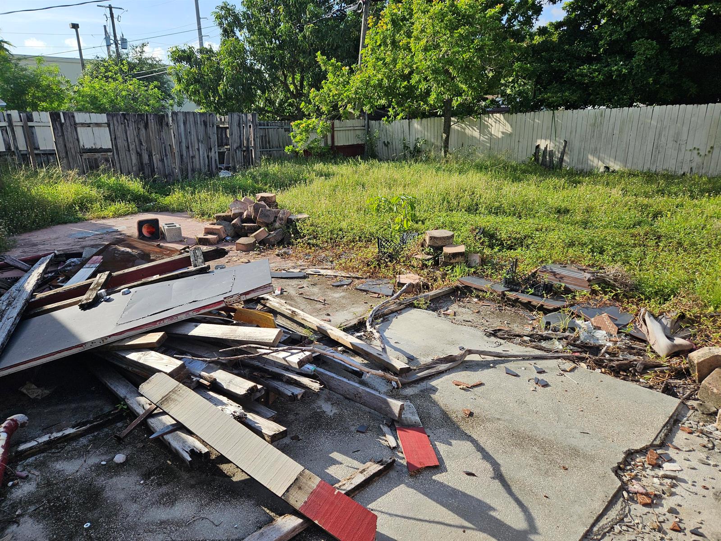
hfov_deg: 73.9
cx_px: 360
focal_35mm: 23
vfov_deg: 58.9
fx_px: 479
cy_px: 270
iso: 25
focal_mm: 5.4
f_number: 1.8
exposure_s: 1/1293
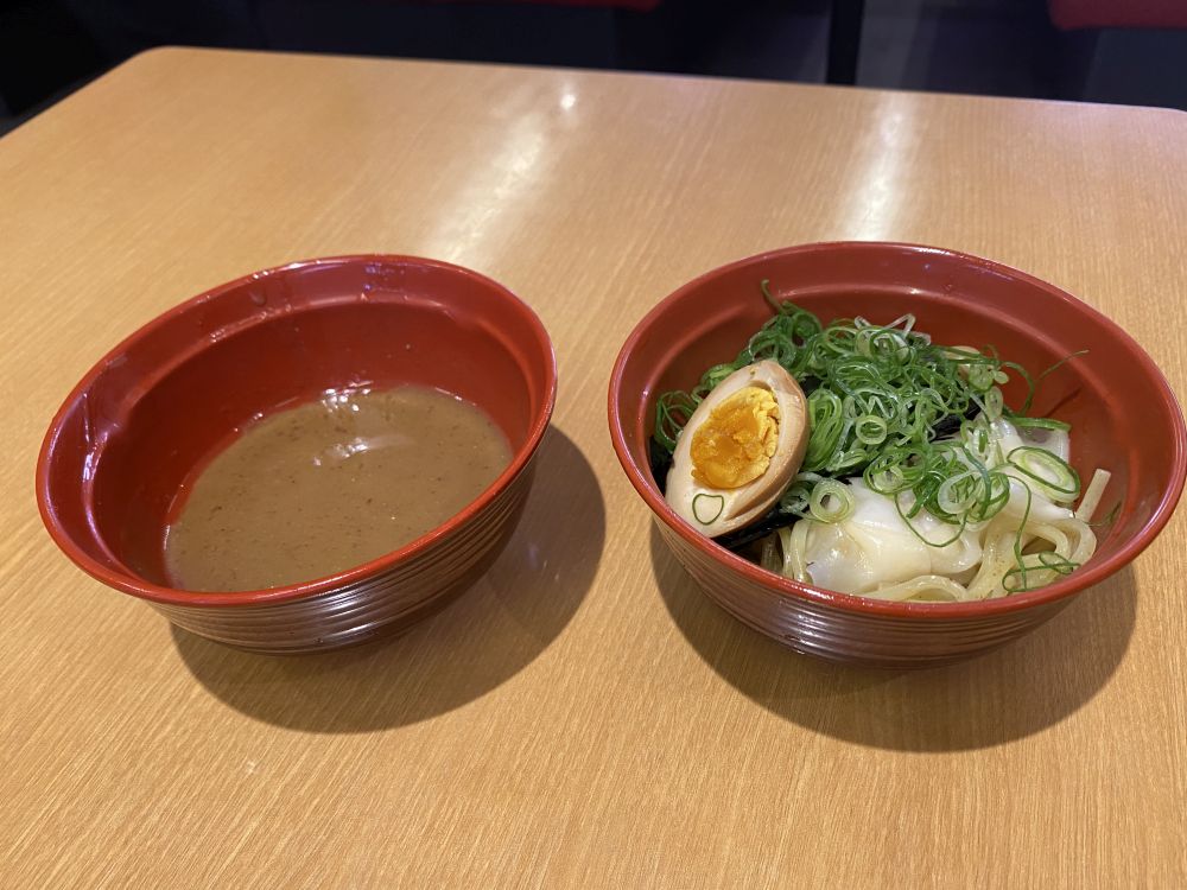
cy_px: 445
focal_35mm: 26
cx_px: 594
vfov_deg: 53.1
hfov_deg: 67.3
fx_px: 892
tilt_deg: -43.7
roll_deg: +6.9
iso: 125
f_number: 1.8
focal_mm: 4.25
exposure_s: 1/89
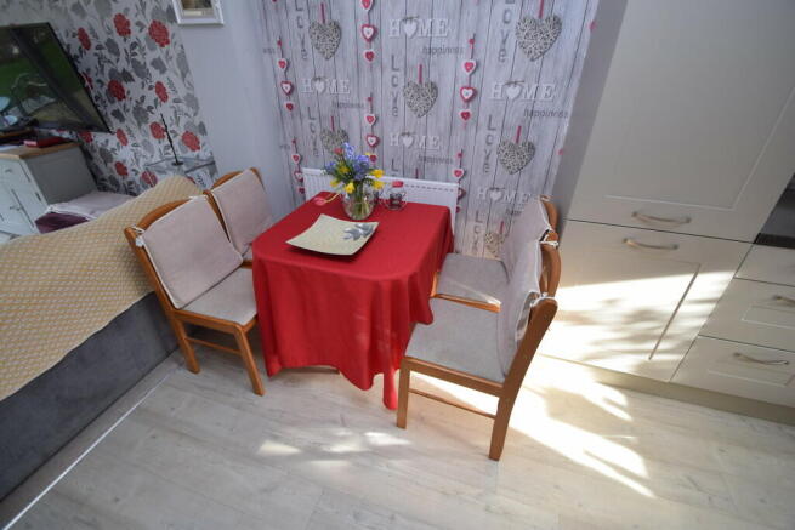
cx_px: 398
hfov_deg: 100.4
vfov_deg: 77.4
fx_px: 331
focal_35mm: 15
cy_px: 265
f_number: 5
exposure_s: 1/100
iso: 400
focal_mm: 10
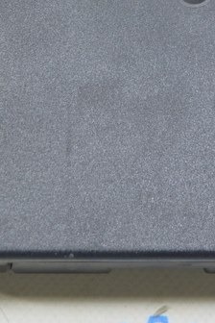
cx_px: 123
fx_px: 1308
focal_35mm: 146
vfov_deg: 13.9
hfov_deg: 9.4
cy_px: 4
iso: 400
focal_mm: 32
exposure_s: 1/20
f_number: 5.6
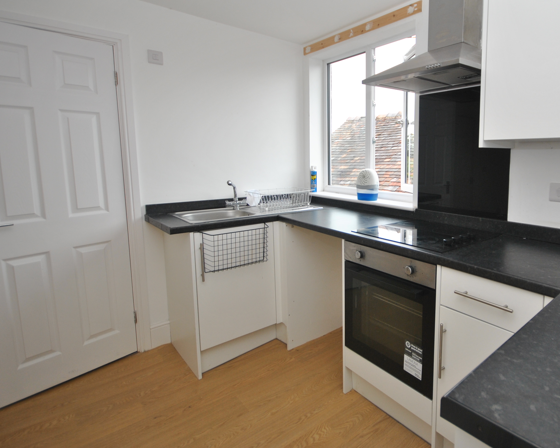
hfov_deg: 78.0
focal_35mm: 20
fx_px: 331
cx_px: 369
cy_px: 198
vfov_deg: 67.9
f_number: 4
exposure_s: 1/60
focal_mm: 10
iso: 200
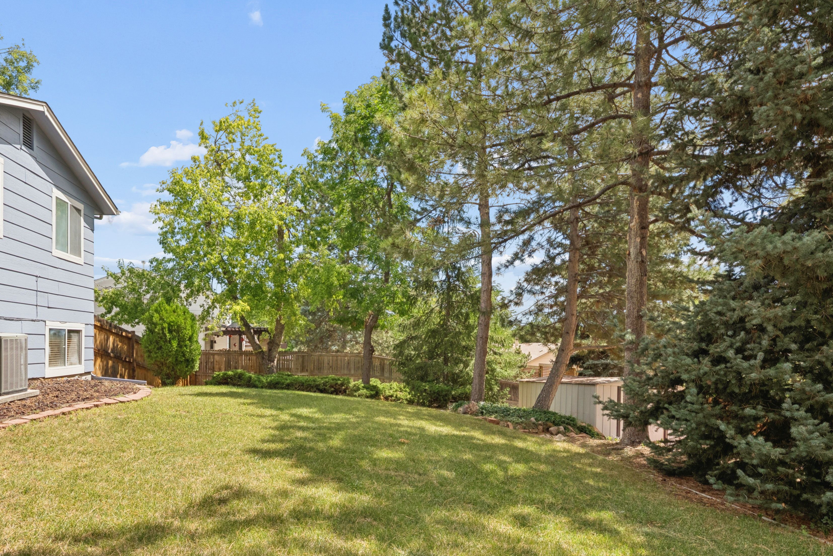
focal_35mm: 23
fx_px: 532
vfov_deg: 54.7
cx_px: 348
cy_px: 335
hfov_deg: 75.5
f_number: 9
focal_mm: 18
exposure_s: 1/400
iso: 250
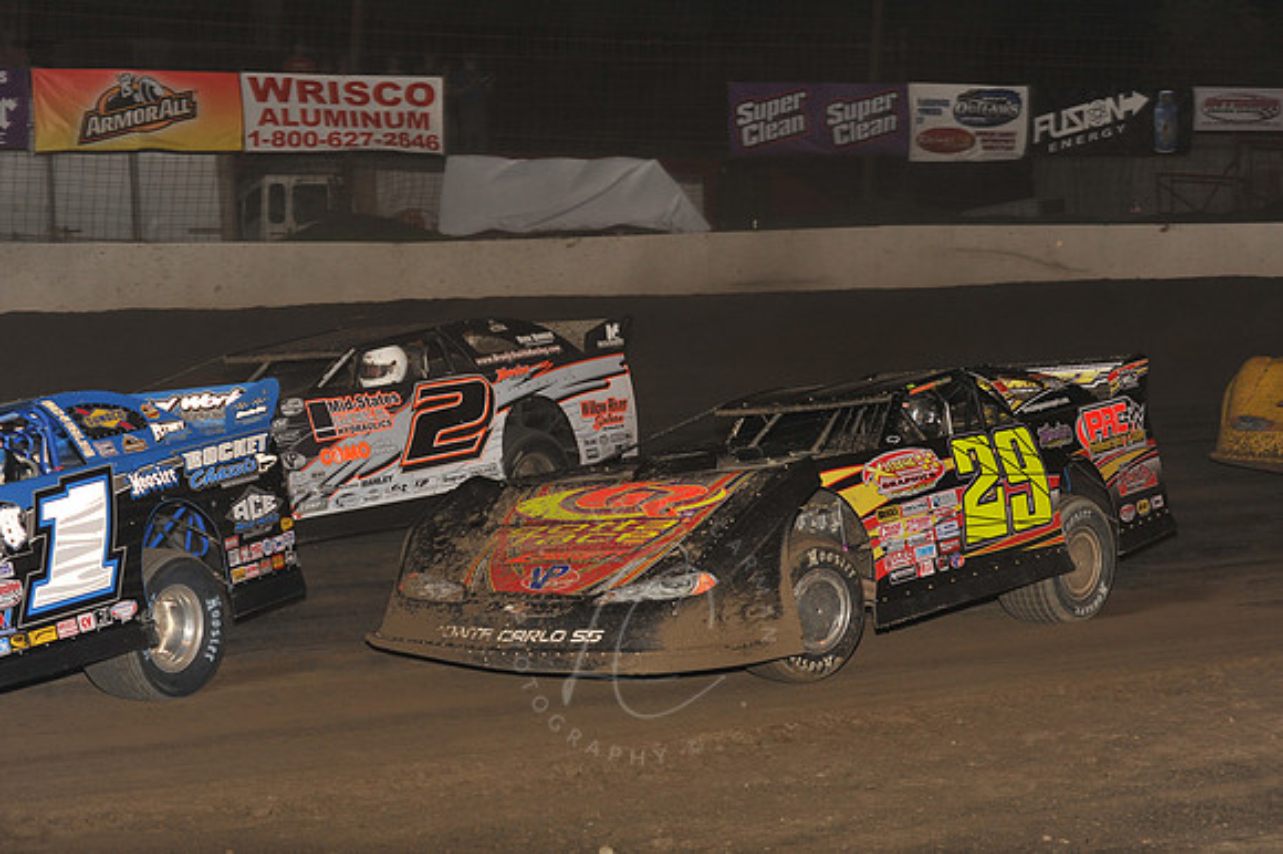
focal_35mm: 80
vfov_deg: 17.0
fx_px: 2849
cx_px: 642
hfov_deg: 25.4
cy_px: 427
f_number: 6.3
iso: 800
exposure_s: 1/320
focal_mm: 80
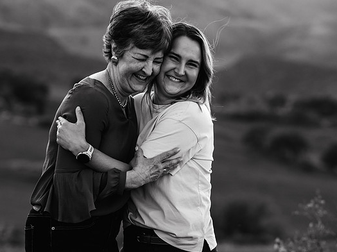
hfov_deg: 13.5
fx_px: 1420
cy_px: 125
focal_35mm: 146
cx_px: 157
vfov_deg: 10.1
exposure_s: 1/160
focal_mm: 122
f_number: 4
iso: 500
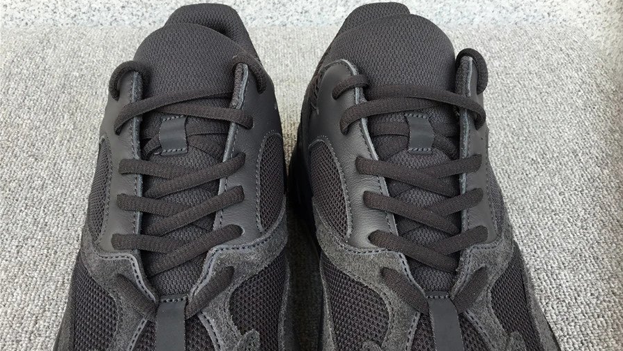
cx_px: 313
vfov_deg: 34.6
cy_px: 209
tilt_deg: -43.1
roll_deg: -1.5
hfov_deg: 58.0
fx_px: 562
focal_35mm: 34
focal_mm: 3.3
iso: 25
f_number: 2.4
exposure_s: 1/156
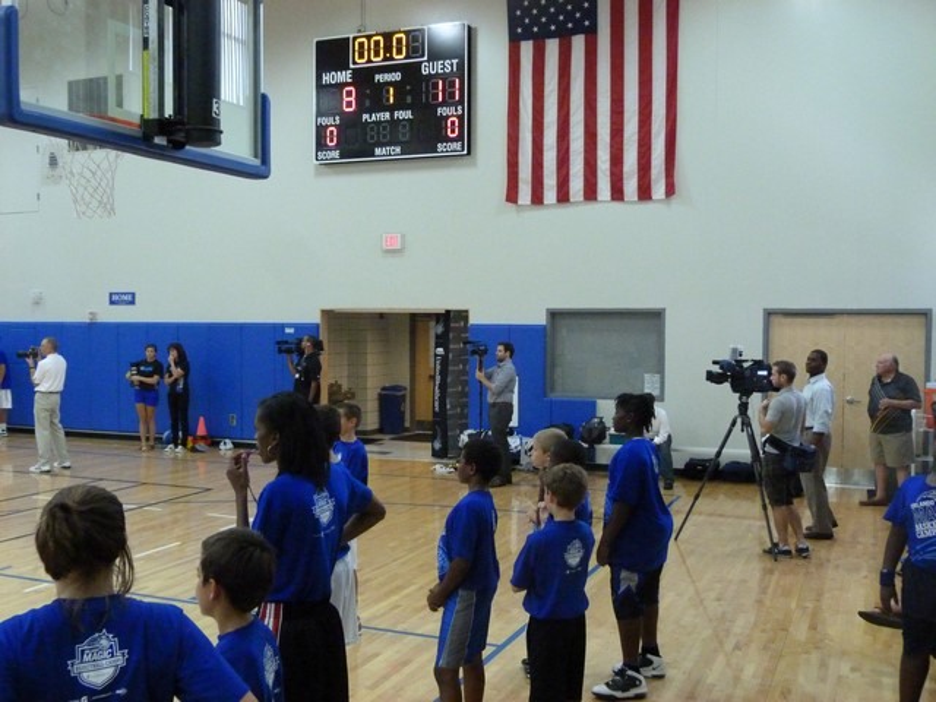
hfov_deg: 51.4
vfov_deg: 39.7
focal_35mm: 36
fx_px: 973
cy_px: 351
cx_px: 468
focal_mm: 6.5
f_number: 3.1
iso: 800
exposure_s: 1/60
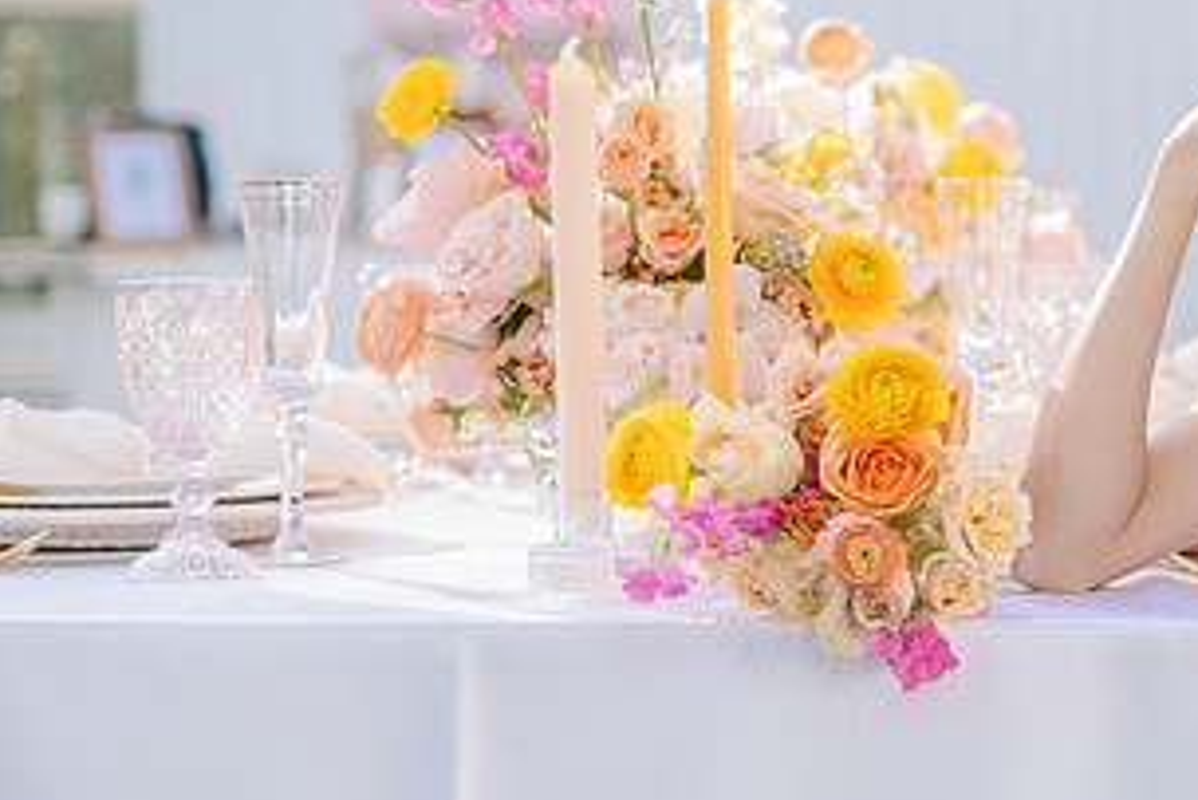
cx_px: 1135
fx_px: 3229
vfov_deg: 14.1
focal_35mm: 97
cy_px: 301
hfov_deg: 20.5
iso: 50
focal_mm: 50
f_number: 2.5
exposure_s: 1/200
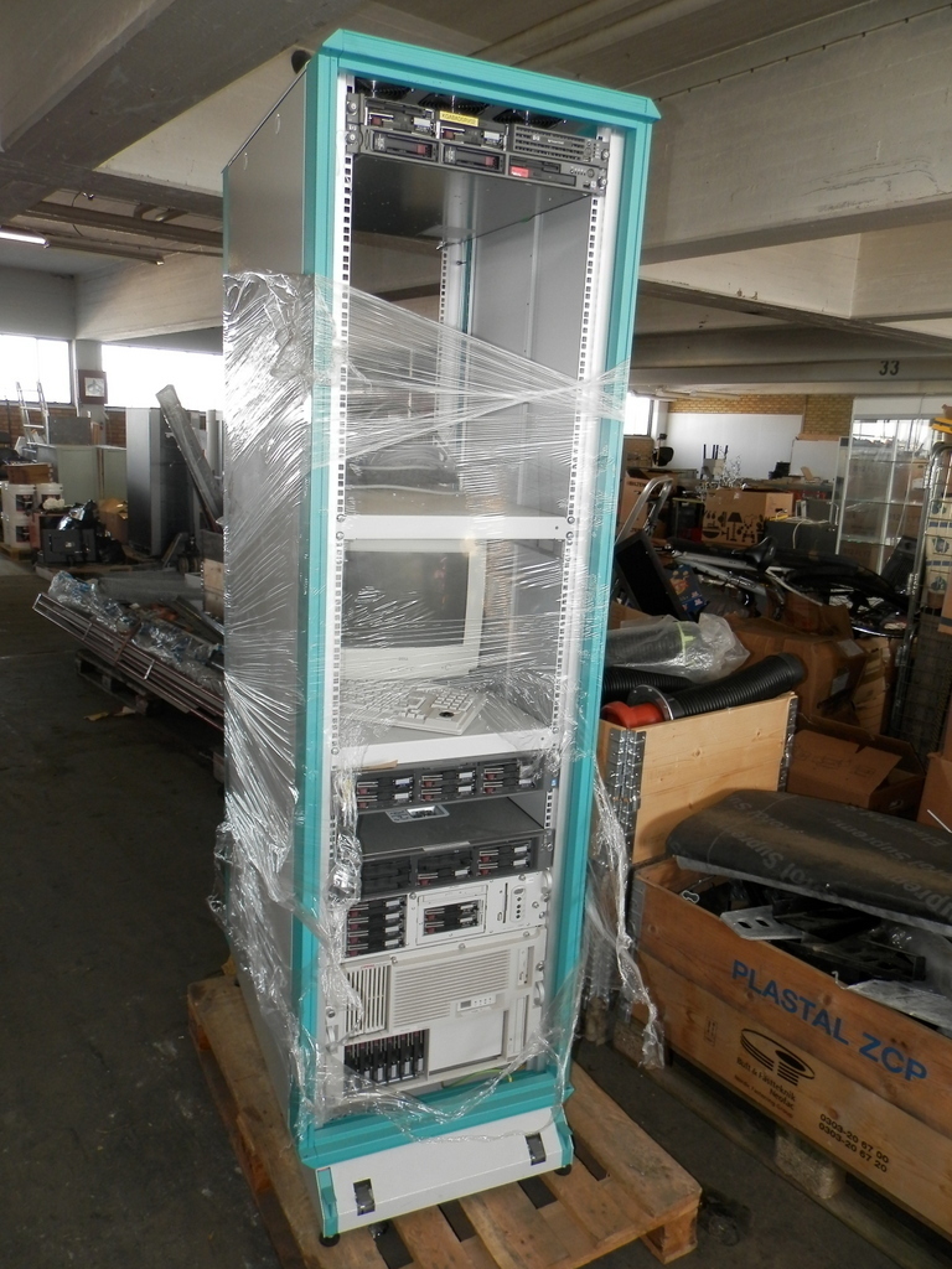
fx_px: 917
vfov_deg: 69.4
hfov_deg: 54.9
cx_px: 476
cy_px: 634
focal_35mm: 25
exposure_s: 1/30
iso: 100
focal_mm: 4.5
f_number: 3.1
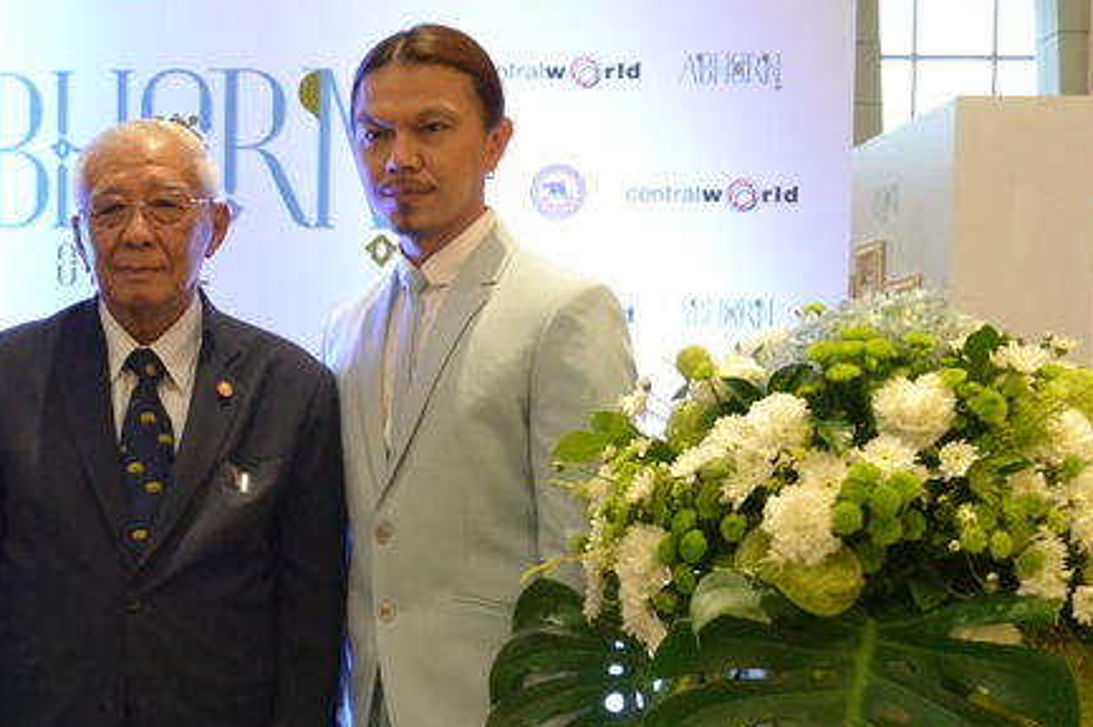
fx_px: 1578
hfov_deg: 36.5
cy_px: 520
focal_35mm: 52
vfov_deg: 25.7
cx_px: 174
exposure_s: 1/30
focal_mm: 20
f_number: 7.1
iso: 2800
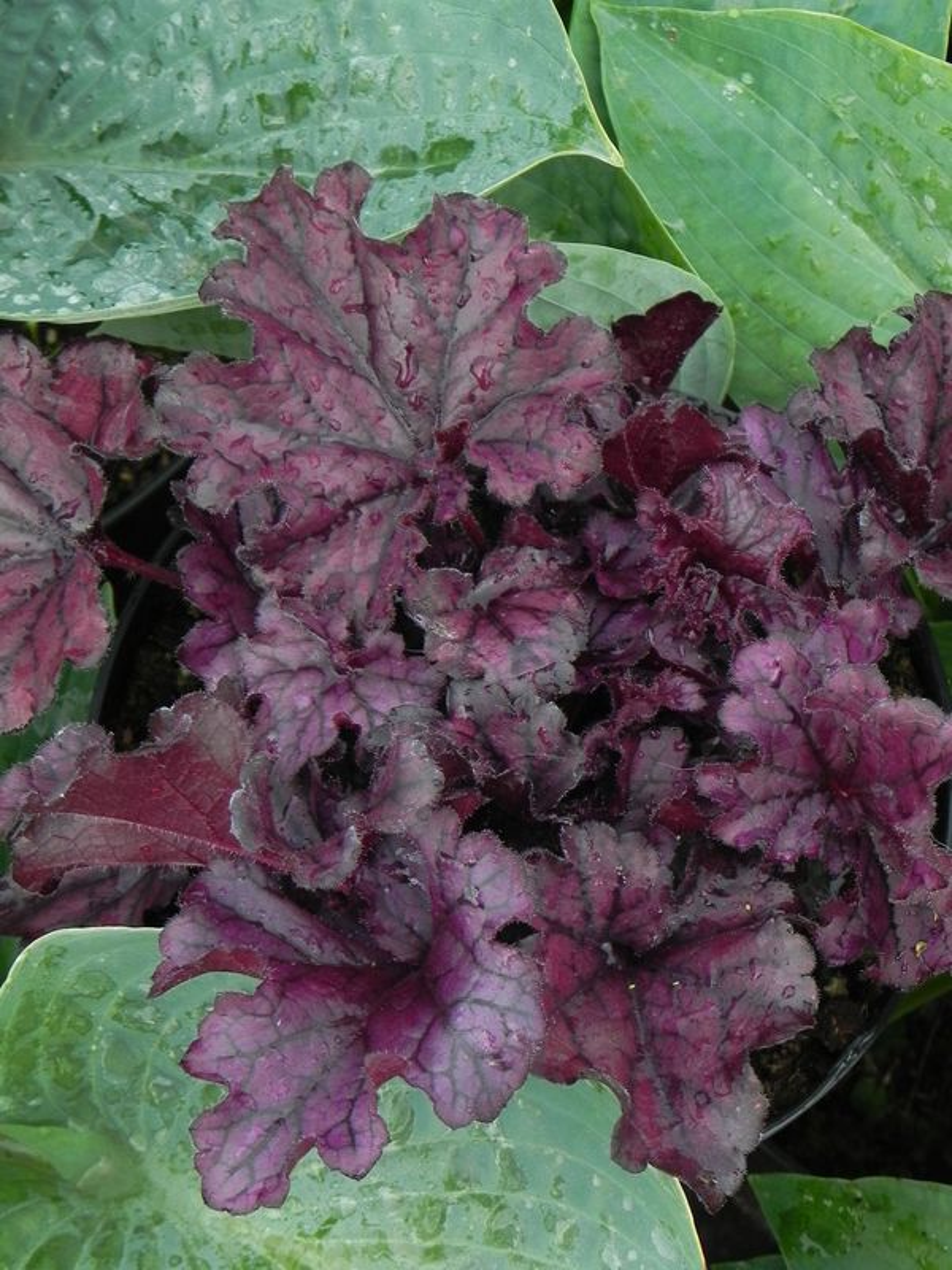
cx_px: 476
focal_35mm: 129
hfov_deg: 11.5
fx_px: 4730
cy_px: 635
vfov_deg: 15.3
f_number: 5
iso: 160
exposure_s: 1/160
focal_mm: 23
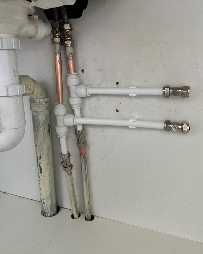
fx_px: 210
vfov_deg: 62.2
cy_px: 120
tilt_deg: -16.3
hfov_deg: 51.5
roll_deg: +1.1
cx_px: 104
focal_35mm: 28
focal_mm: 5.7
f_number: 1.5
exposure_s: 1/60
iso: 320
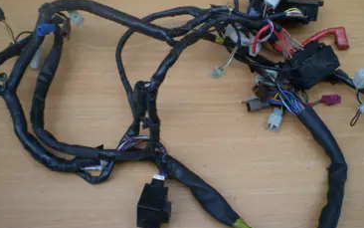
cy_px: 104
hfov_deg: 40.2
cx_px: 211
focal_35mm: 50
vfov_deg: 25.8
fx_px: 496
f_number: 3.1
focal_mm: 6.3
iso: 64
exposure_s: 1/60
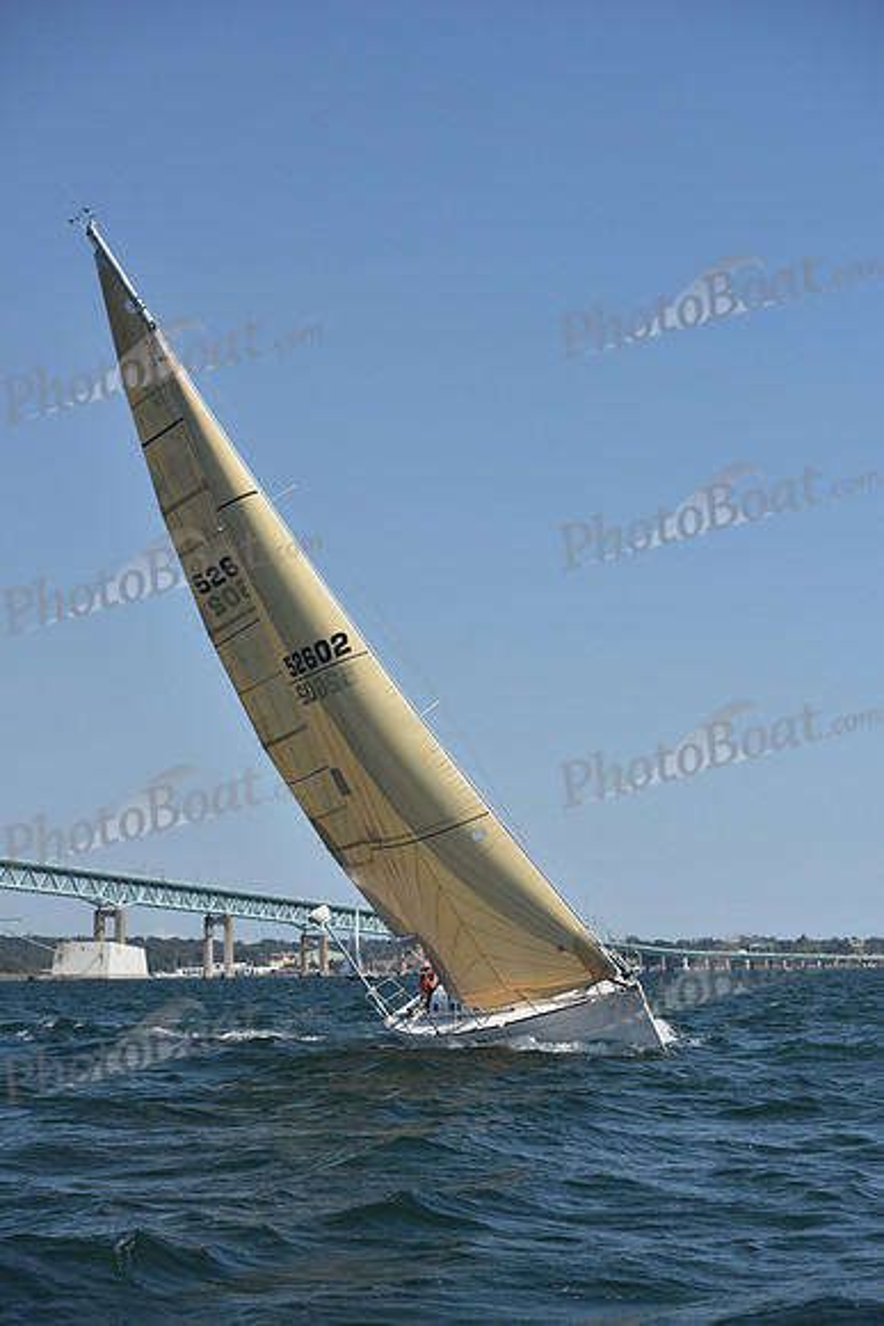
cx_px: 442
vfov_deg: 28.8
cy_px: 663
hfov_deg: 19.5
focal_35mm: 70
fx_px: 2577
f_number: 5.6
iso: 250
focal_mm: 70
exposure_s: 1/1000
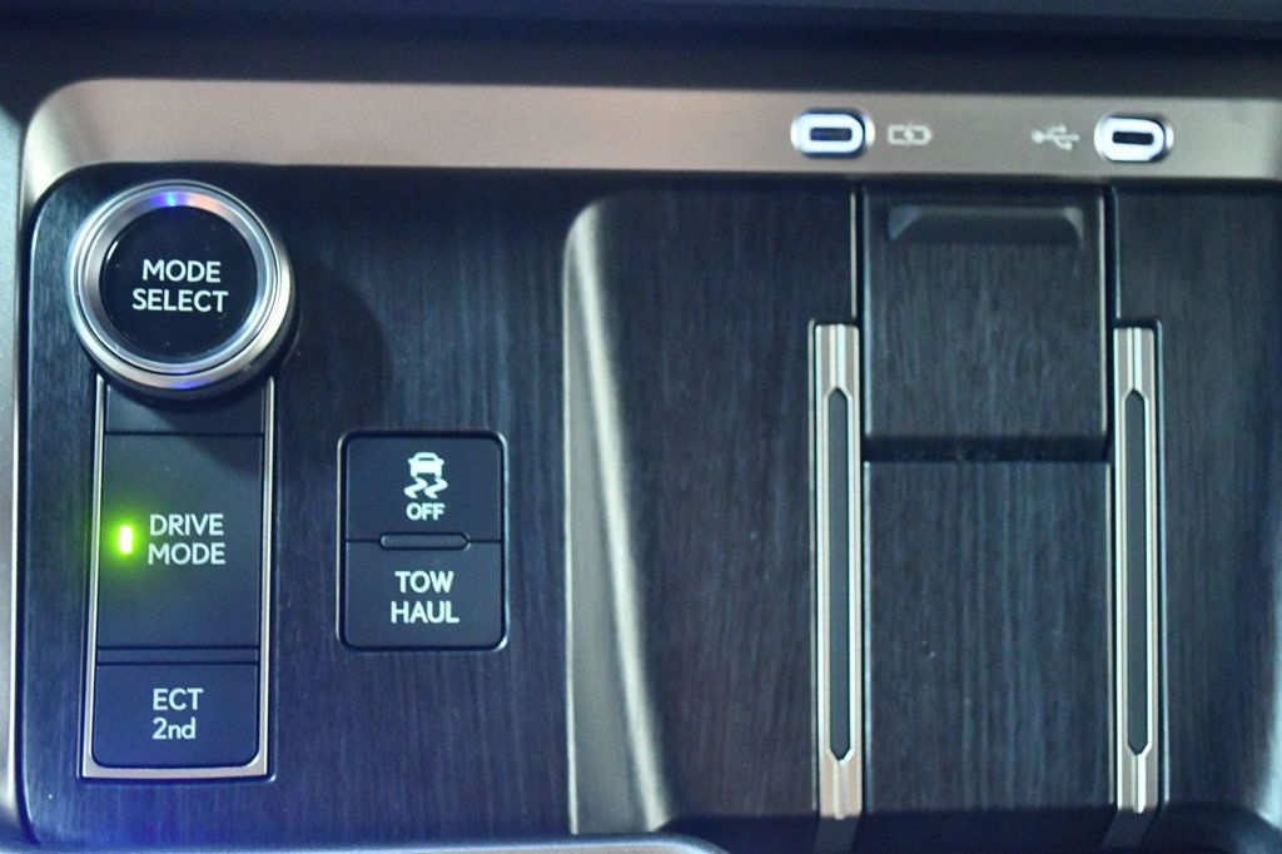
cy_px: 427
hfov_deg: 38.2
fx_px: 1851
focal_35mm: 52
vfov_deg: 26.0
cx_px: 641
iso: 12800
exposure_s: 1/10
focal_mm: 35
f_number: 5
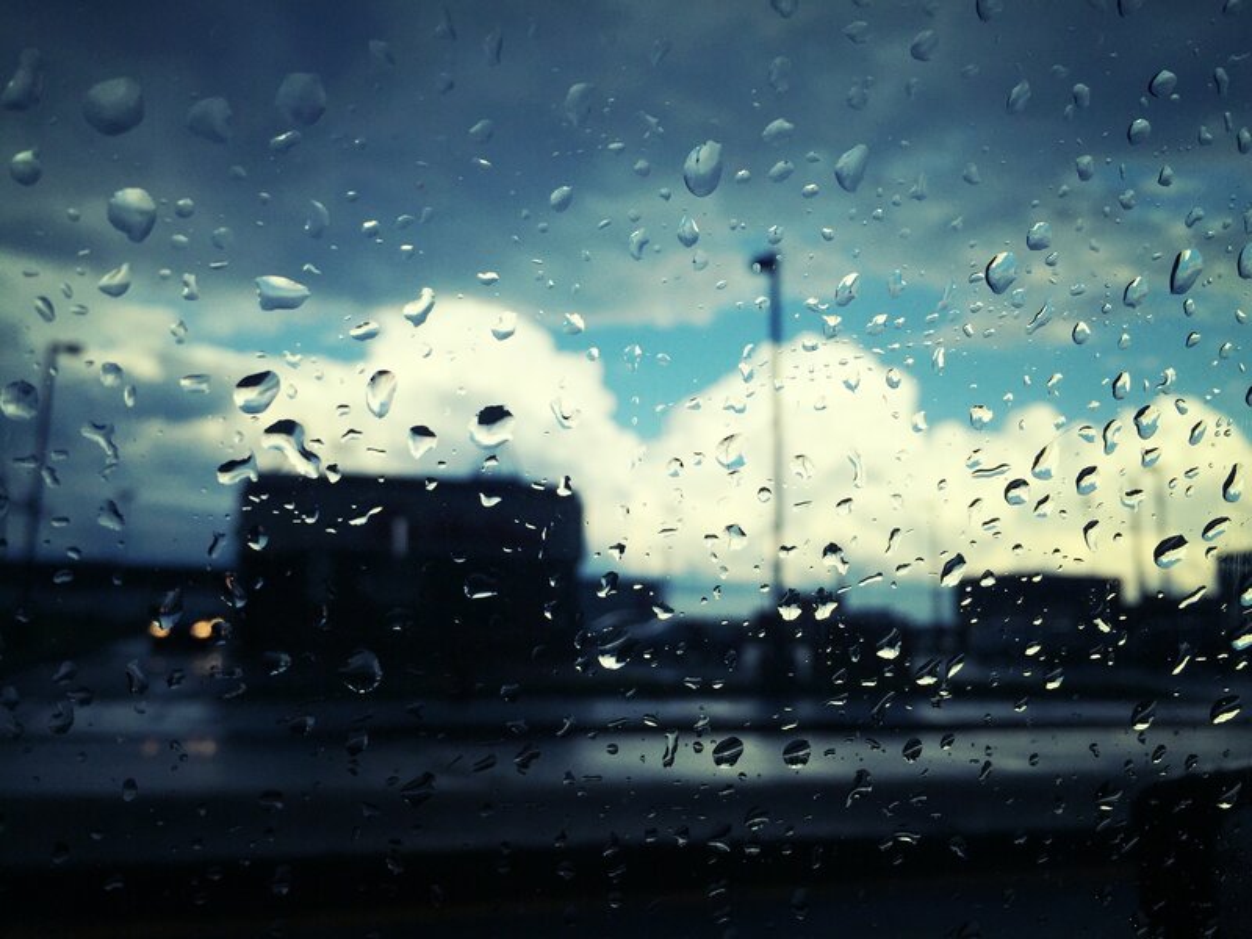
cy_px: 470
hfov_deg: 61.7
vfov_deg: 48.2
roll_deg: -1.1
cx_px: 626
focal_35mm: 29
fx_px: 1049
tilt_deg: +8.8
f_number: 2.2
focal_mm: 4.15
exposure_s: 1/2825
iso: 32
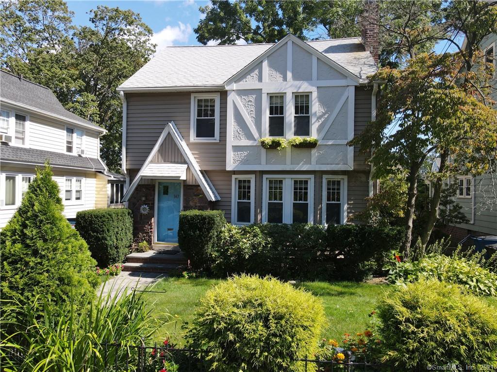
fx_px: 345
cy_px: 186
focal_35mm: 24
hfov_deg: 71.6
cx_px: 248
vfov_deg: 56.8
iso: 110
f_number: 2.8
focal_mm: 4.5
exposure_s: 1/350
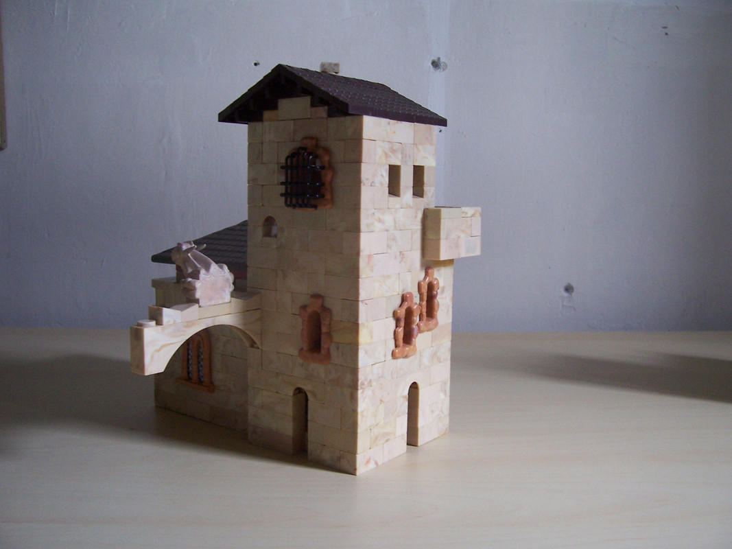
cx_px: 366
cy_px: 274
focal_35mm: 34
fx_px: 719
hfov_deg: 54.0
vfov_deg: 41.8
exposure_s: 1/20
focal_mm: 5.6
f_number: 2.7
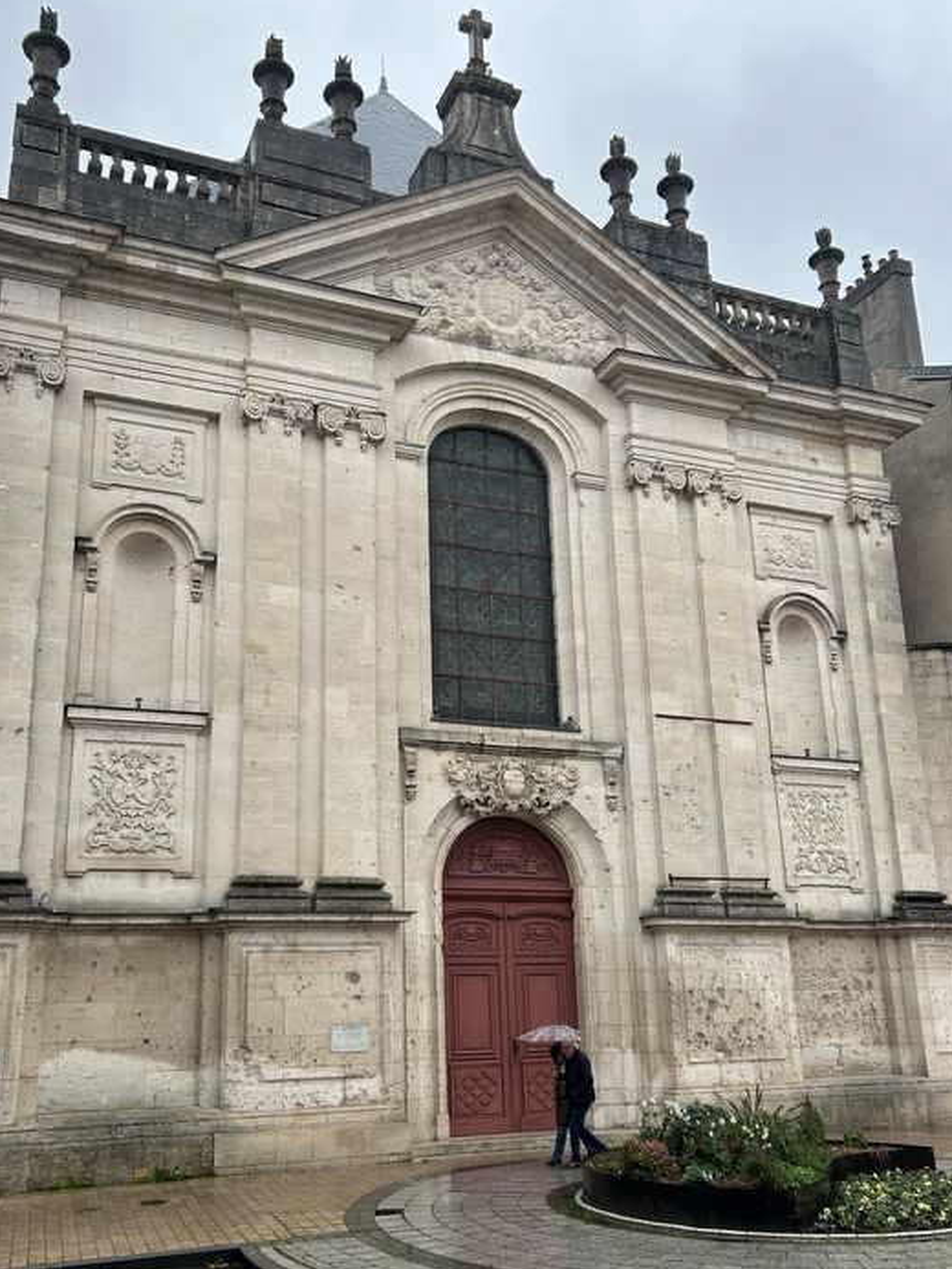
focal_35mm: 30
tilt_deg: +17.5
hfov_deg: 46.7
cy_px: 624
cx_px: 427
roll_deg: +0.4
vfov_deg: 60.0
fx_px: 1100
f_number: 1.5
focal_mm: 5.7
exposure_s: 1/552
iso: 50
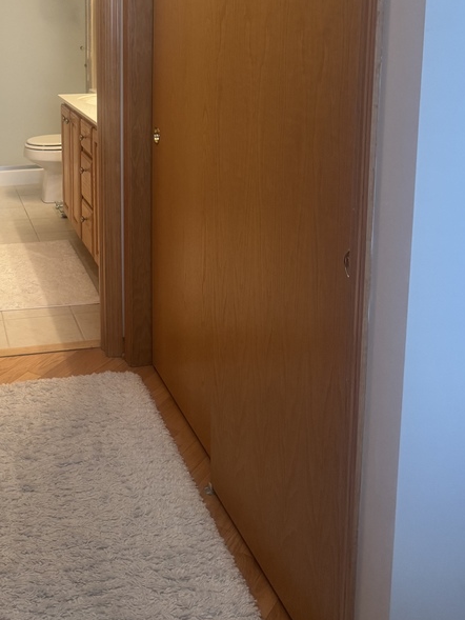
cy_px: 120
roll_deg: +1.1
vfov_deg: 41.0
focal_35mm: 44
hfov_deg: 31.6
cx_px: 64
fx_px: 788
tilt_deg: -9.8
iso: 200
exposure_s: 1/120
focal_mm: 6.76
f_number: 1.78
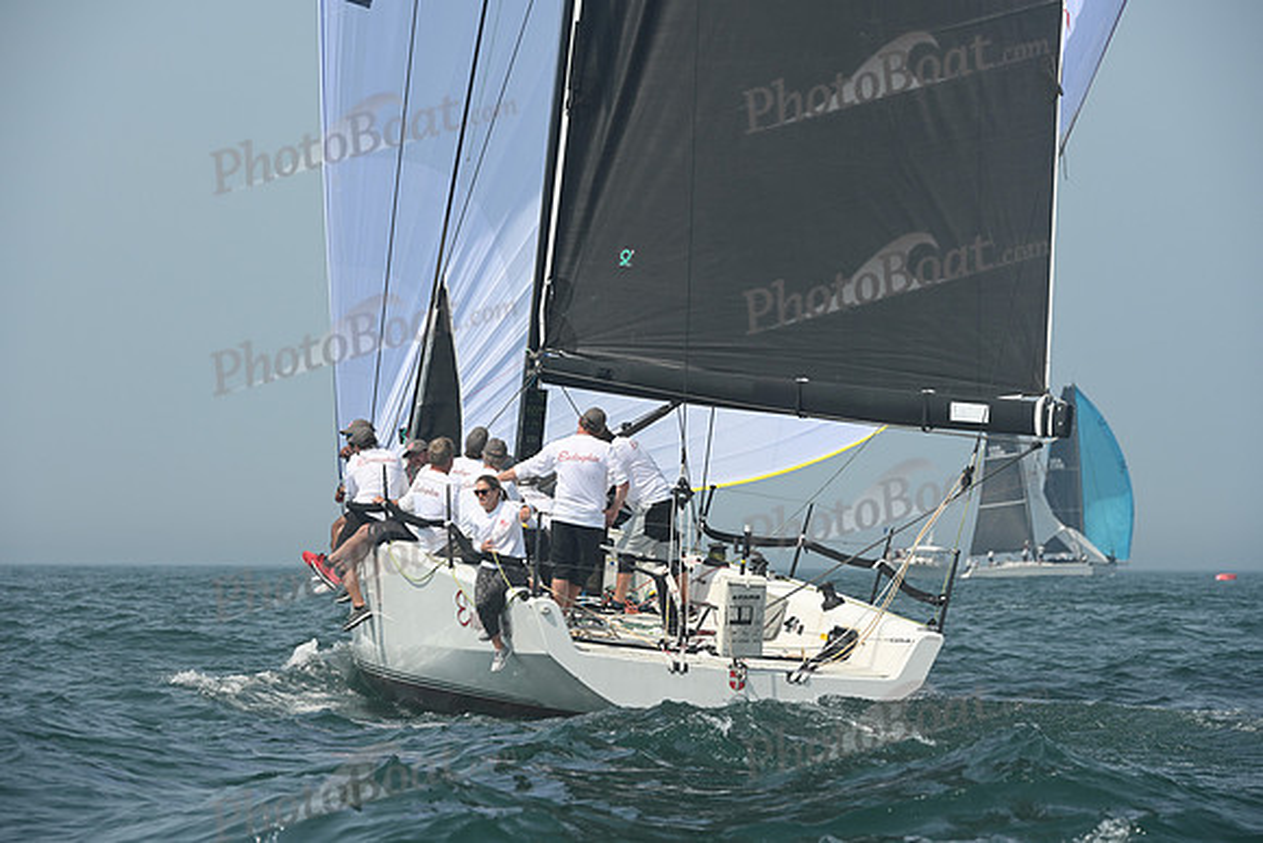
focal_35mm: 175
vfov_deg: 7.9
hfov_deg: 11.7
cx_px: 632
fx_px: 6141
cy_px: 422
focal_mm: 175
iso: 320
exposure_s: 1/1250
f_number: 7.1
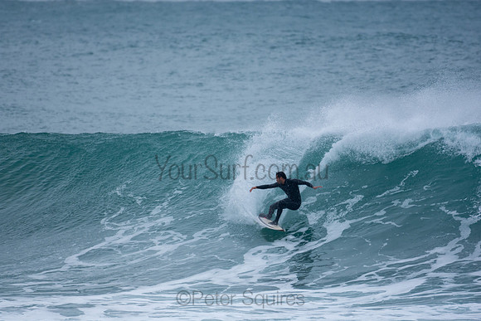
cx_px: 240
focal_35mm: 750
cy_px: 160
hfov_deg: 2.7
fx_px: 10023
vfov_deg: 1.8
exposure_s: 1/1000
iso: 250
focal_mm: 500
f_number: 5.6
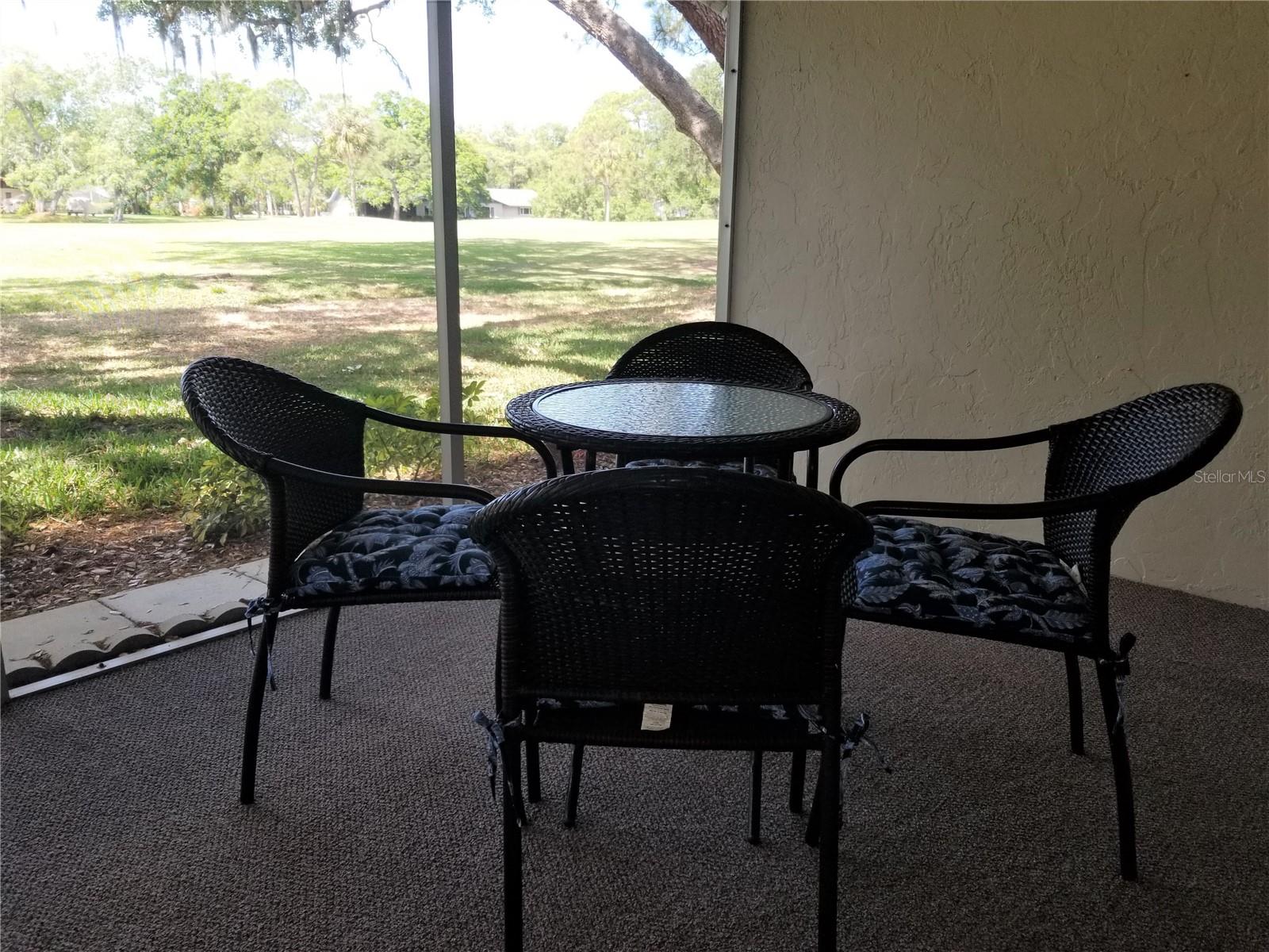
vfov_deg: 53.1
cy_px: 476
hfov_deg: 67.3
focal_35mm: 26
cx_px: 634
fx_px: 953
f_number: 1.7
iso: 50
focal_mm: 4.3
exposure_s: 1/241
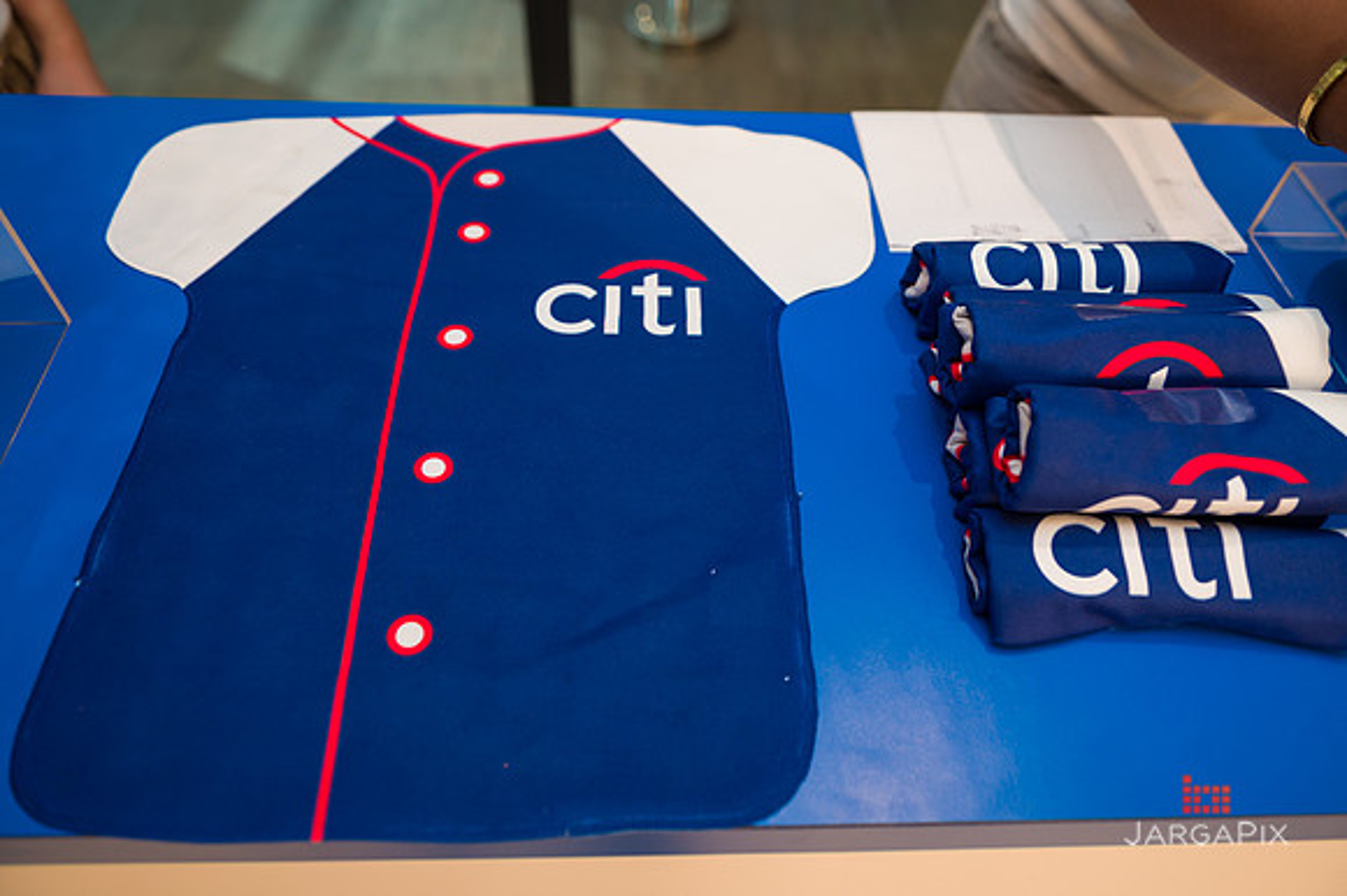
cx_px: 674
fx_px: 972
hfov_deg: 69.4
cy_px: 448
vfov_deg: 49.5
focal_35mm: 26
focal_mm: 26
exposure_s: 1/200
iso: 400
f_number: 4
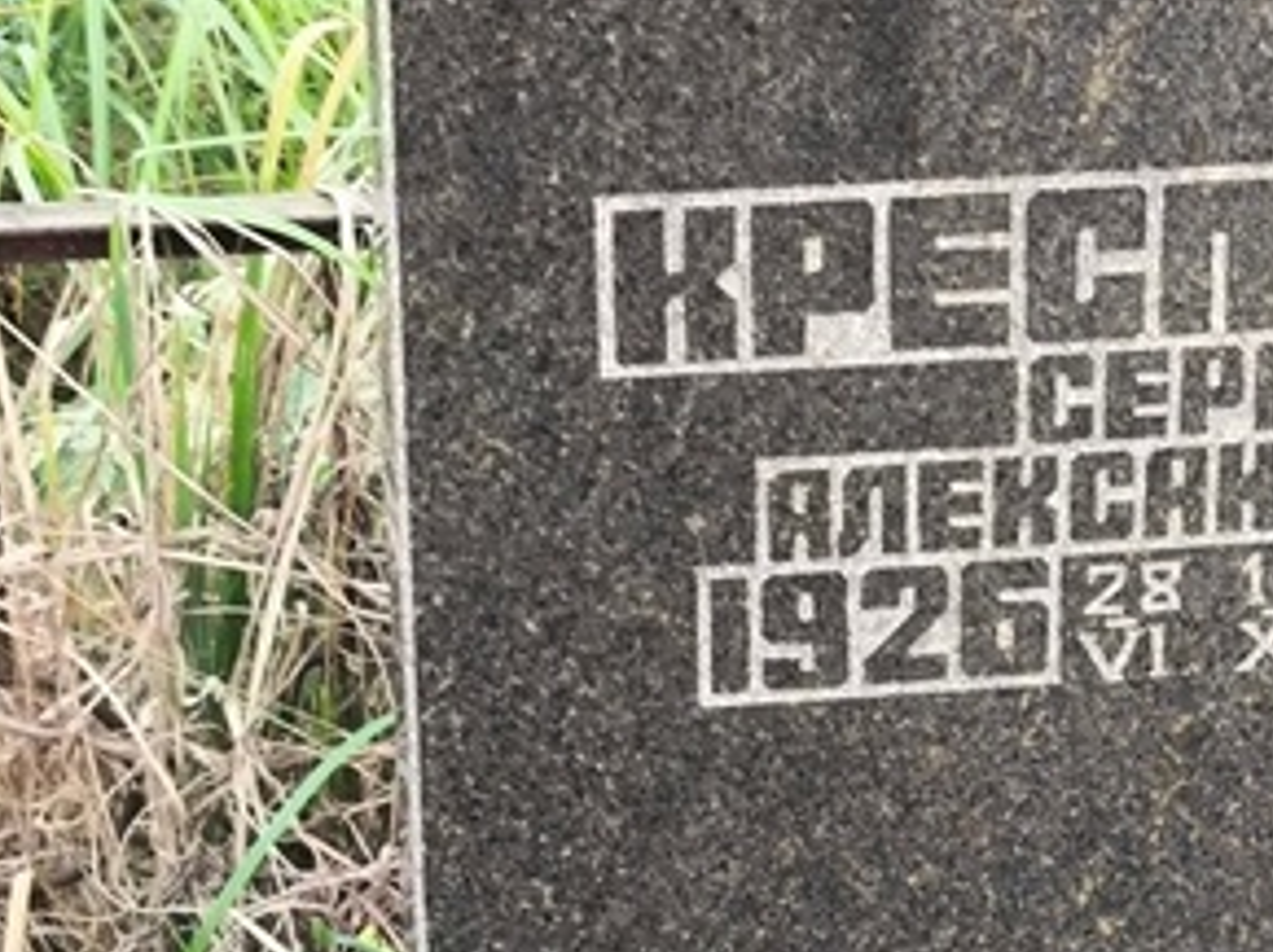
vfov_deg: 10.7
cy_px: 469
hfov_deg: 14.1
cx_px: 1187
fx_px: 5071
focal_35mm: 138
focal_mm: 4.71
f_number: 1.7
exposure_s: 1/60
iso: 125
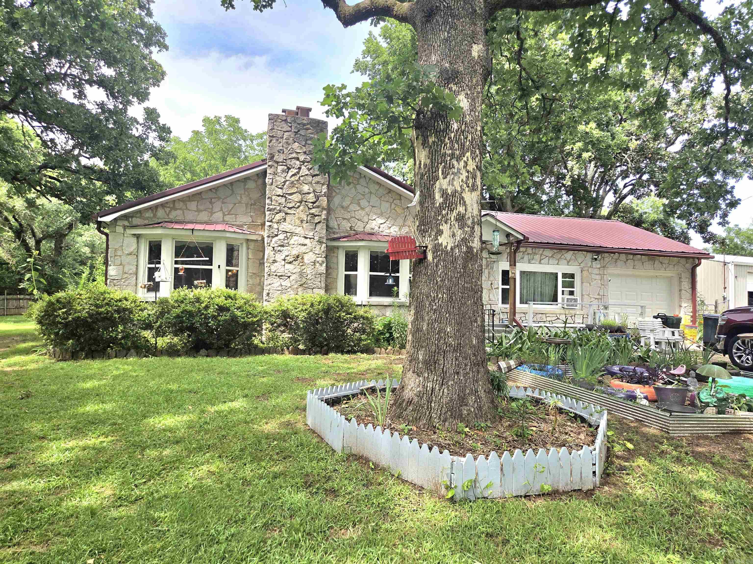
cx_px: 376
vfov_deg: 58.9
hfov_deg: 73.9
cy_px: 282
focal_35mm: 23
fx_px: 500
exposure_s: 1/3333
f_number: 1.8
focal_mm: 5.4
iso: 80
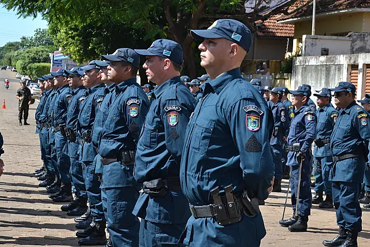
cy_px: 124
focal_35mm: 78
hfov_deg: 26.0
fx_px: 802
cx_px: 185
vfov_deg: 17.5
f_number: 7.1
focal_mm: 52
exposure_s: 1/800
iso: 400
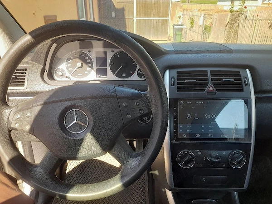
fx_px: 196
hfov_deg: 69.4
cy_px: 102
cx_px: 136
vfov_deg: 54.9
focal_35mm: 25
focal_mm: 4.6
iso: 20
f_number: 2
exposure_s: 1/50
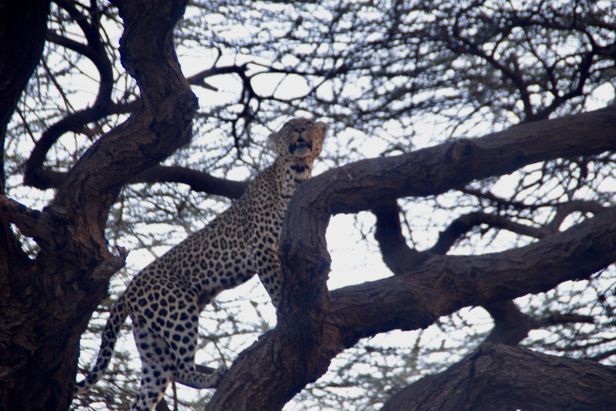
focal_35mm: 36
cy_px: 206
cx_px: 305
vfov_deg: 37.3
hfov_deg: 53.8
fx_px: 608
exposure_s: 1/60
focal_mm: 23
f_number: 3.8
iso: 400
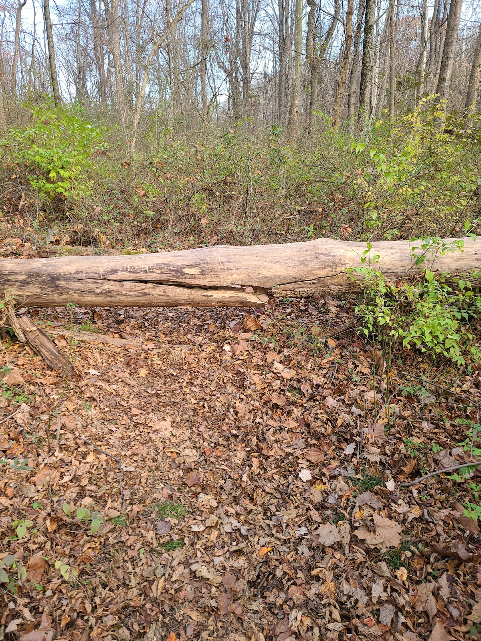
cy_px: 320
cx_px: 240
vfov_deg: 69.4
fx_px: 463
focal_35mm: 25
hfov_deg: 54.9
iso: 40
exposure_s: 1/120
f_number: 1.8
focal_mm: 7
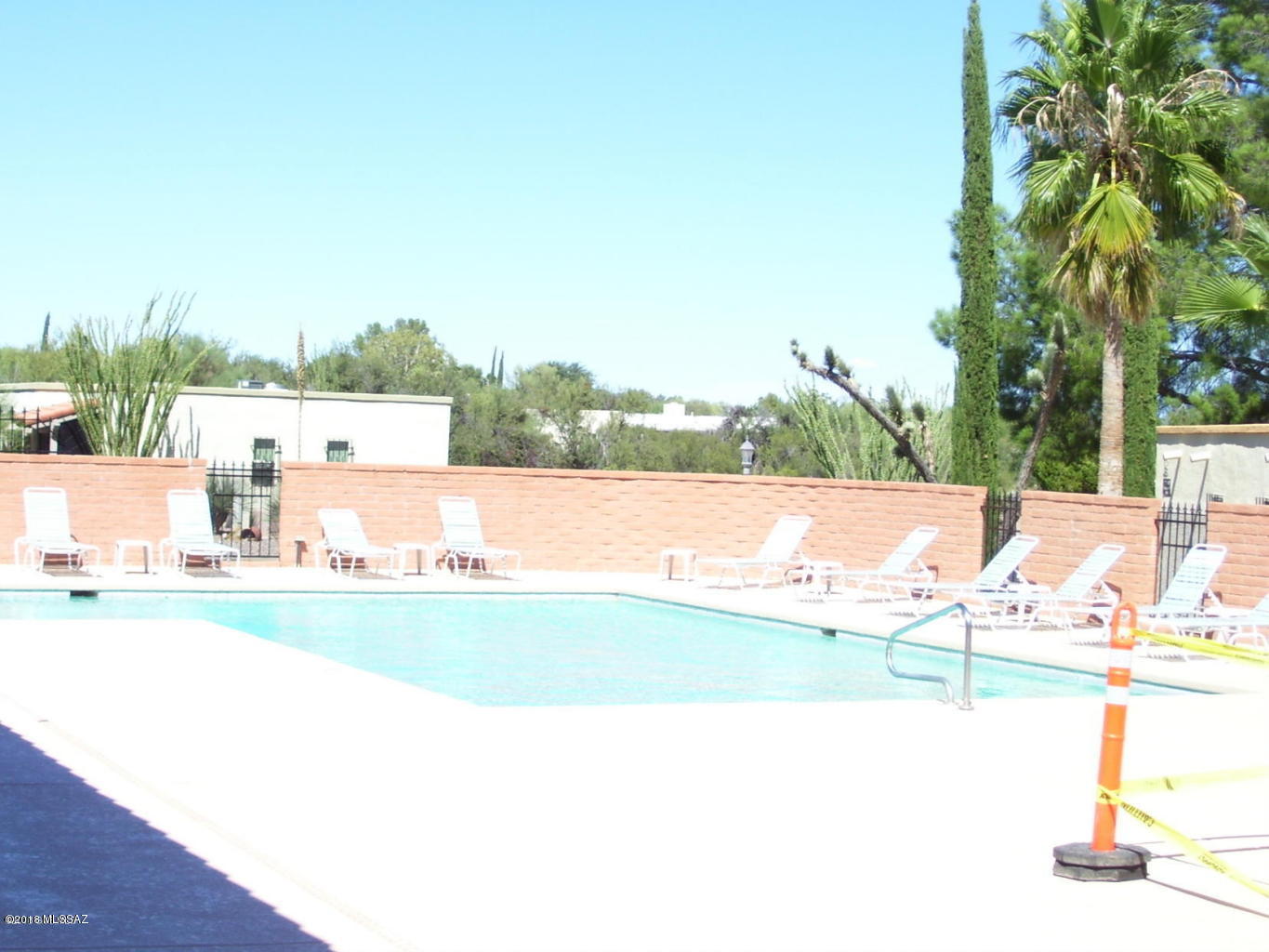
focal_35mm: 70
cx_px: 634
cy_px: 476
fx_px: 2566
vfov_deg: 21.0
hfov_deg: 27.8
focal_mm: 11.6
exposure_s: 1/500
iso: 80
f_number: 4
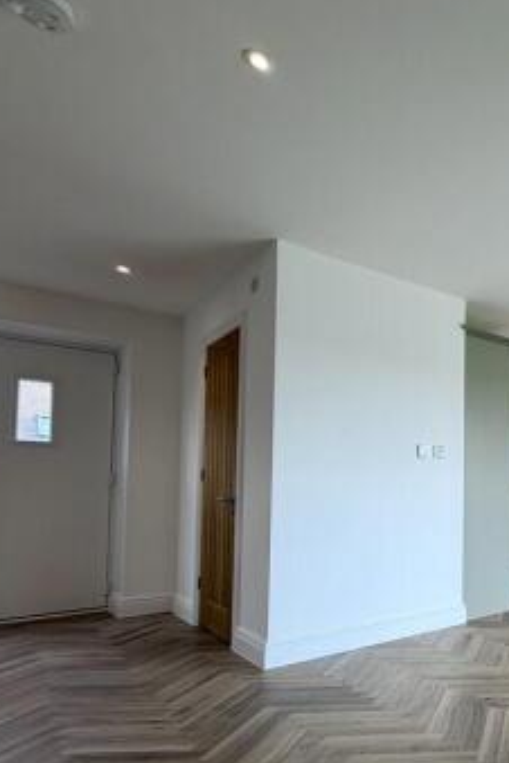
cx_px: 584
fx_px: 530
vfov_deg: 70.5
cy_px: 469
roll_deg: +1.0
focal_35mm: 25
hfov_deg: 39.7
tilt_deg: +2.9
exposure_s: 1/100
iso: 25
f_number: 2.2
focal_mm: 2.22
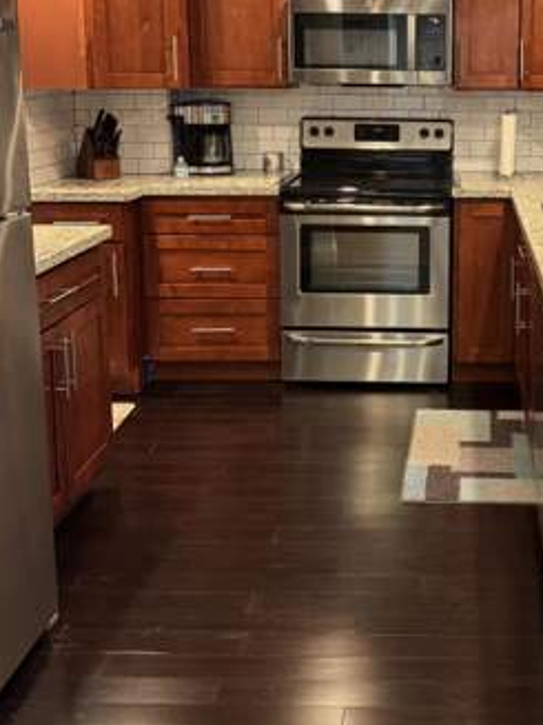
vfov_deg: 39.7
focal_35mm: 47
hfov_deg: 30.0
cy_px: 213
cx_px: 443
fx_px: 984
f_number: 1.78
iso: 500
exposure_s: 1/60
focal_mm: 6.76
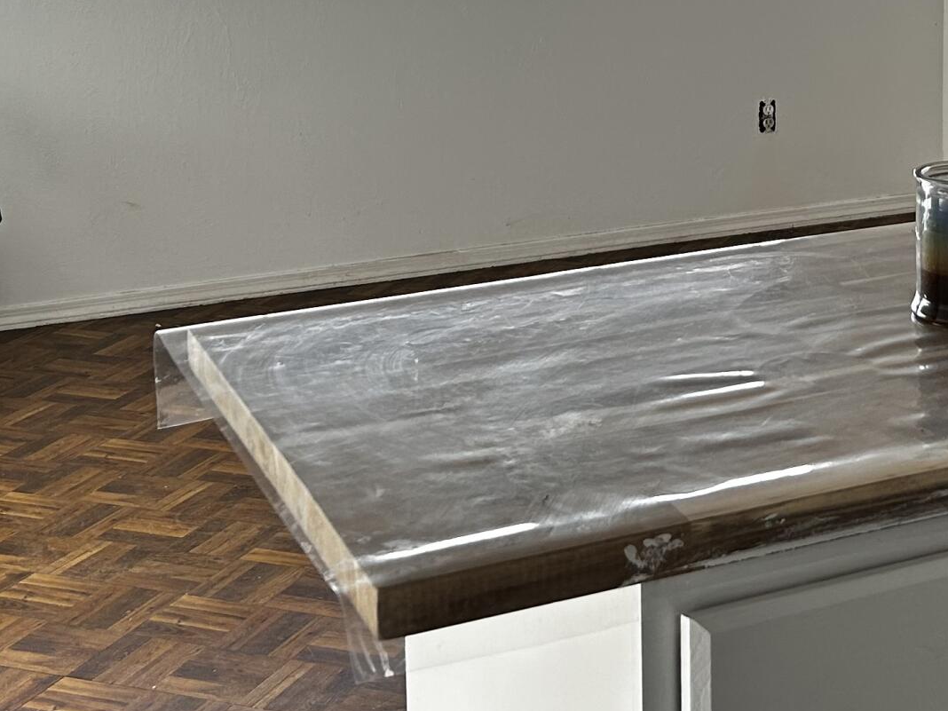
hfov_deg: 25.9
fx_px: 1999
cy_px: -18
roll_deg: +0.0
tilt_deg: -7.4
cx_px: 833
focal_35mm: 73
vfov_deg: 19.5
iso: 40
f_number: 1.5
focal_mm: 5.7
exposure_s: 1/266
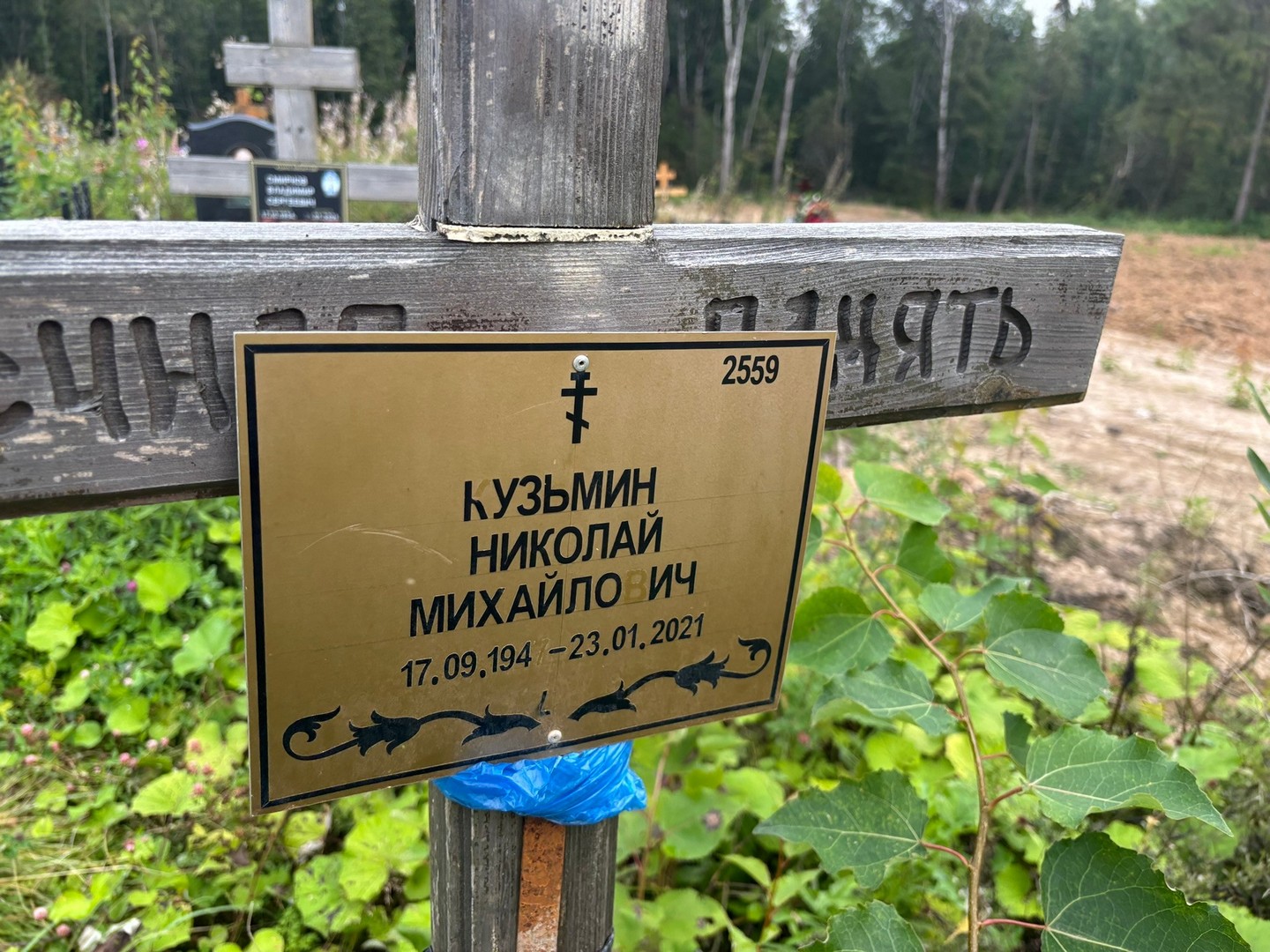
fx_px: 954
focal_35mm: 26
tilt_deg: -20.3
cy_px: 476
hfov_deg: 67.3
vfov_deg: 53.1
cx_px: 635
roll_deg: -4.6
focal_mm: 5.96
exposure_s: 1/428
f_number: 1.6
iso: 50
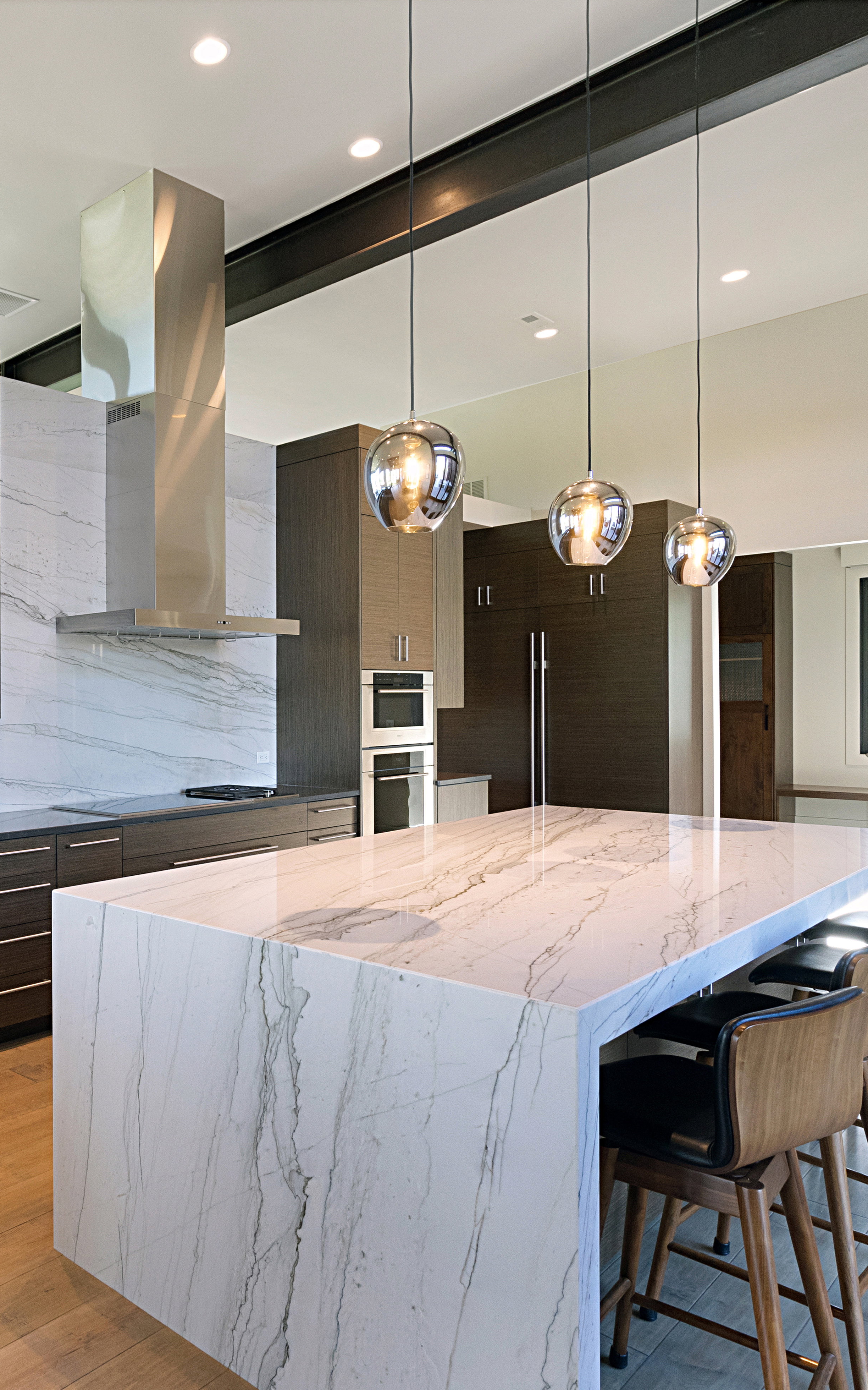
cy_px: 709
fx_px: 946
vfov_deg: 72.5
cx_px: 124
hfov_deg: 45.6
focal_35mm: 25
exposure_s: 1/20
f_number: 9
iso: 1250
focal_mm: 16
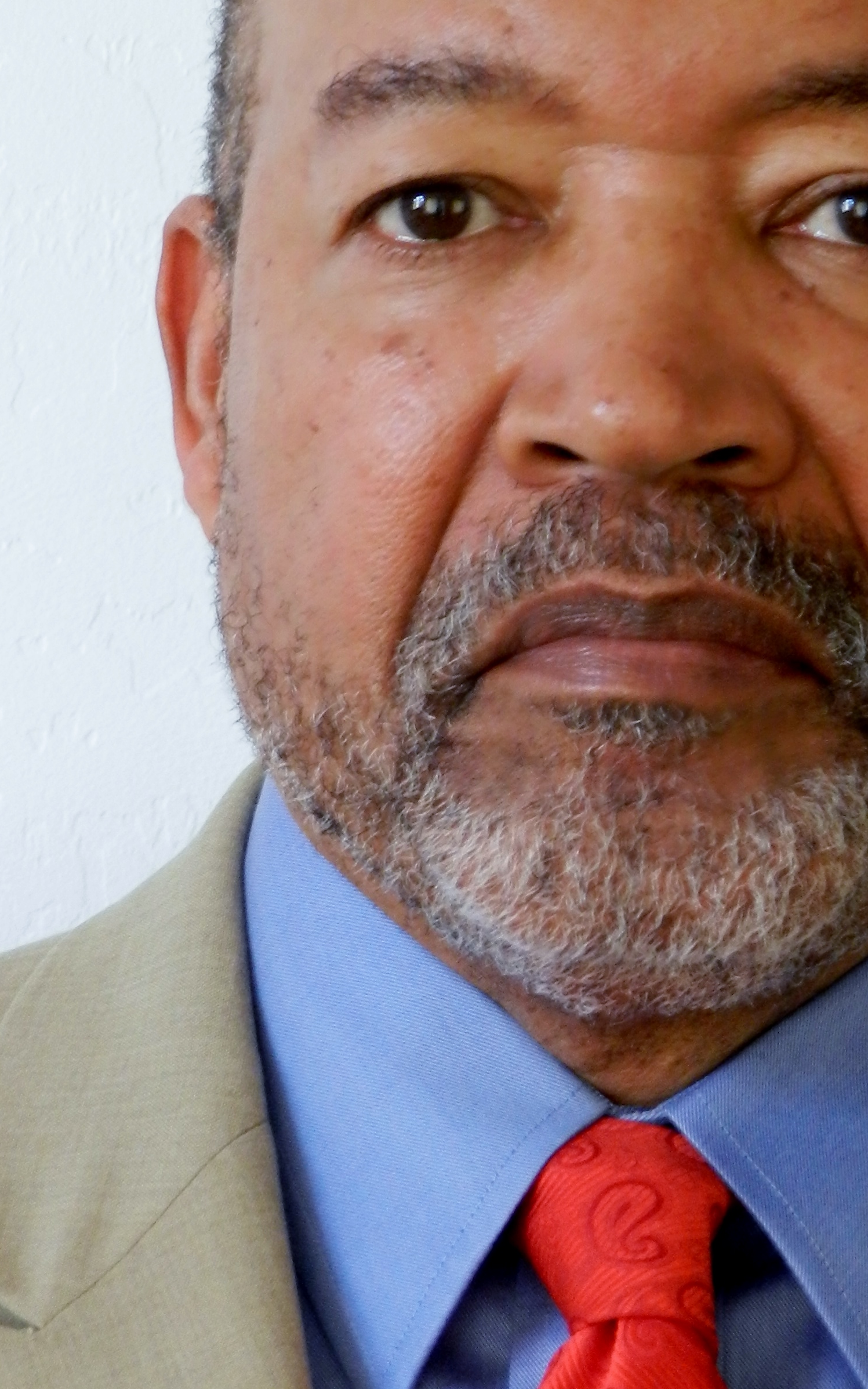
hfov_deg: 7.4
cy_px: 761
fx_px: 6699
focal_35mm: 177
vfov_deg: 11.8
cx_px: 482
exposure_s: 1/13
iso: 400
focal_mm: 17.7
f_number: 4.6
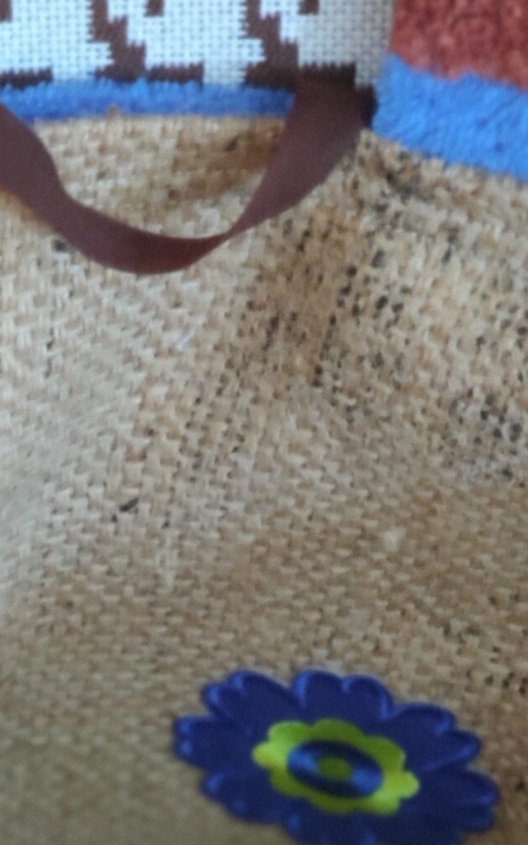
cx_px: -77
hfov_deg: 6.6
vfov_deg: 10.4
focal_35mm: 198
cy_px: 975
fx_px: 4557
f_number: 2.44
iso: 4000
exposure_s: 1/17
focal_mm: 6.95
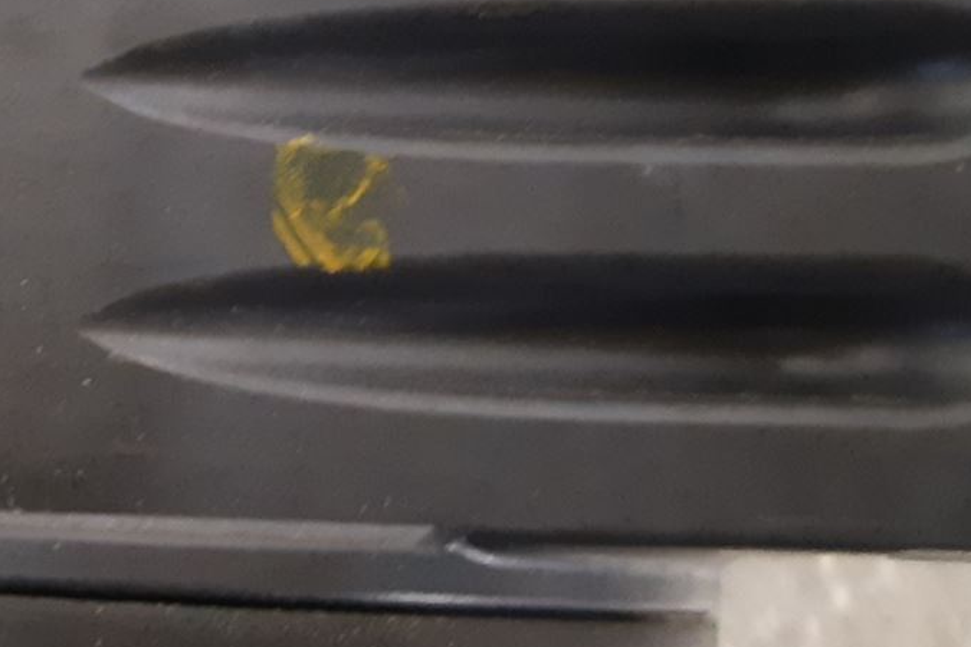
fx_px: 2212
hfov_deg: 21.9
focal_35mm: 82
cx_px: -348
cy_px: 185
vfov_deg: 16.6
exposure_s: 1/25
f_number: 1.7
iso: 320
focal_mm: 3.93
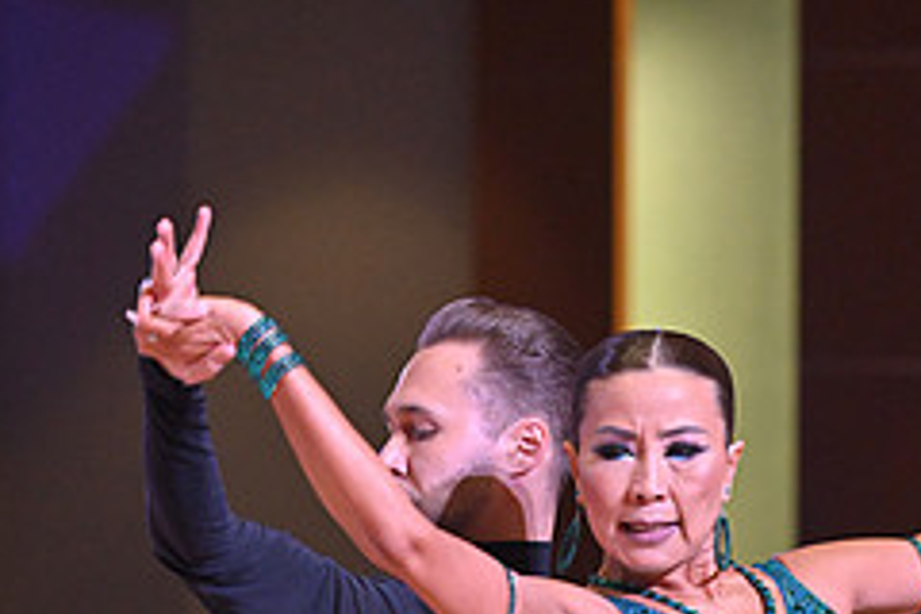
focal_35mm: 266
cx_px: 512
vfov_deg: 5.1
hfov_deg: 7.7
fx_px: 6805
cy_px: 959
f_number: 5
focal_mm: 110
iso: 4000
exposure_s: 1/400
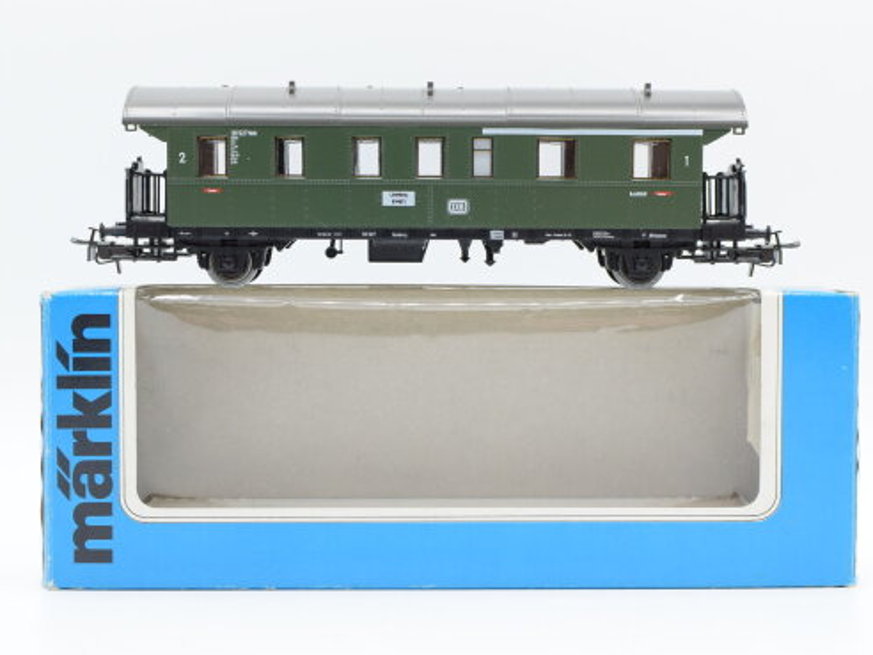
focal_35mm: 62
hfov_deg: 31.4
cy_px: 336
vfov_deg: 23.8
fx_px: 1553
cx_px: 429
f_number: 8
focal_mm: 35
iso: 320
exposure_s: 1/125
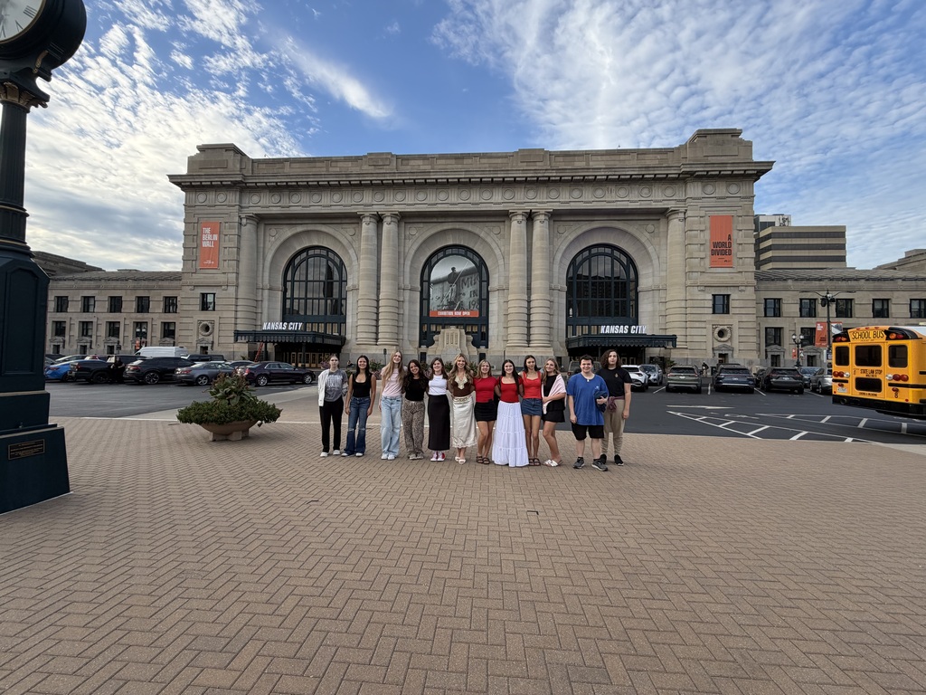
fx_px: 375
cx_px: 463
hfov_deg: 102.1
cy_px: 348
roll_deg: -0.6
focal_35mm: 14
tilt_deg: +2.4
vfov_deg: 85.7
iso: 64
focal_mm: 2.22
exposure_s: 1/502
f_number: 2.2
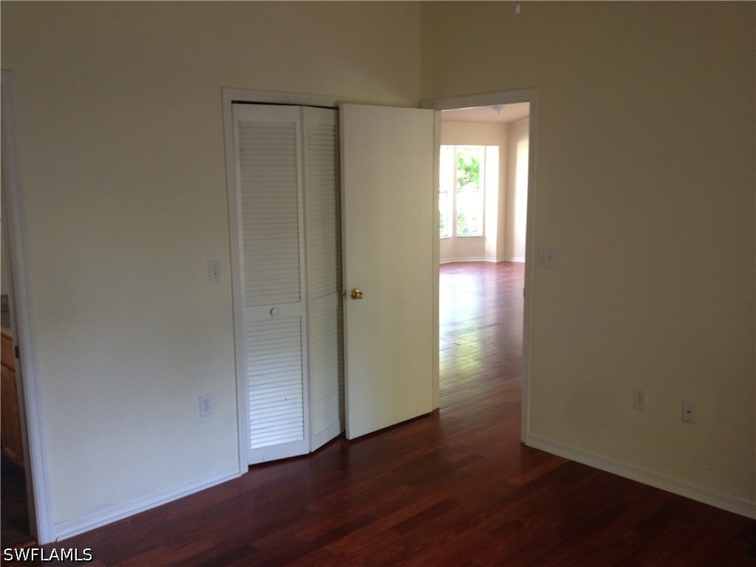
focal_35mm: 35
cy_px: 284
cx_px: 378
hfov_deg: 52.6
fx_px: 764
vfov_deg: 40.7
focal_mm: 4.28
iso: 100
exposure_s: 1/20
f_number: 2.4
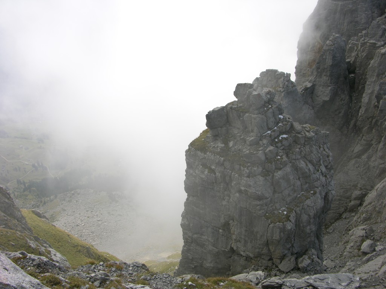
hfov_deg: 52.6
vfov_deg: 40.7
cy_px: 144
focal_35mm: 35
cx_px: 193
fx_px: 390
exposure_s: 1/246
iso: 50
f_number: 5.6
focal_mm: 8.9
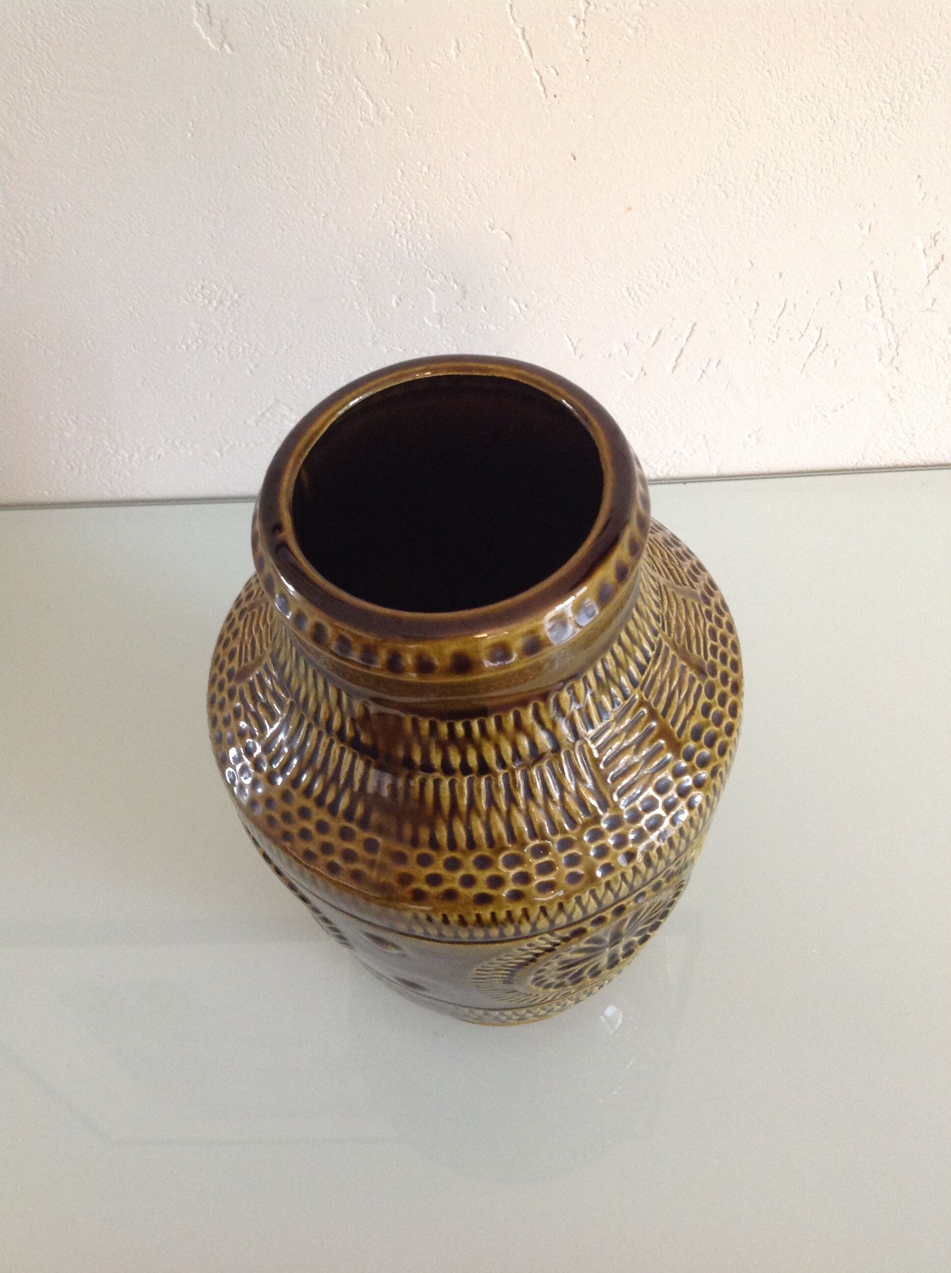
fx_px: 1285
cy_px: 636
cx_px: 476
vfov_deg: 52.7
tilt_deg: -55.6
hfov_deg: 40.6
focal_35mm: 35
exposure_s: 1/15
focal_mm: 4.28
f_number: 2.4
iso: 200
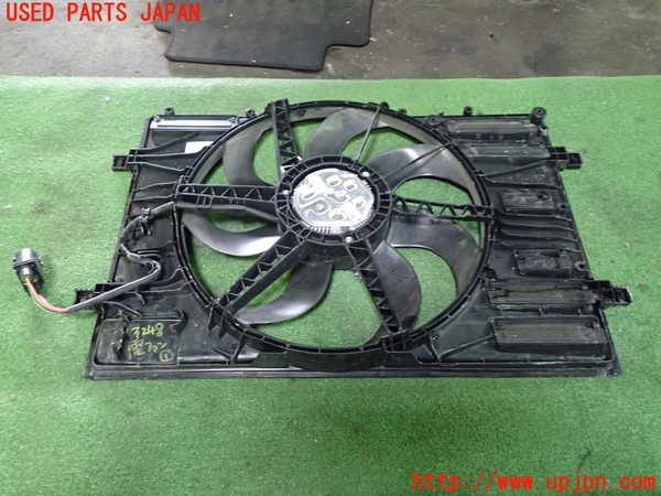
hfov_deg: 60.0
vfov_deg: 46.8
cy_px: 248
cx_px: 330
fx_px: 573
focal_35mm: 30
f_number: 2.3
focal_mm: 5.4
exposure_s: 1/30
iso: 800
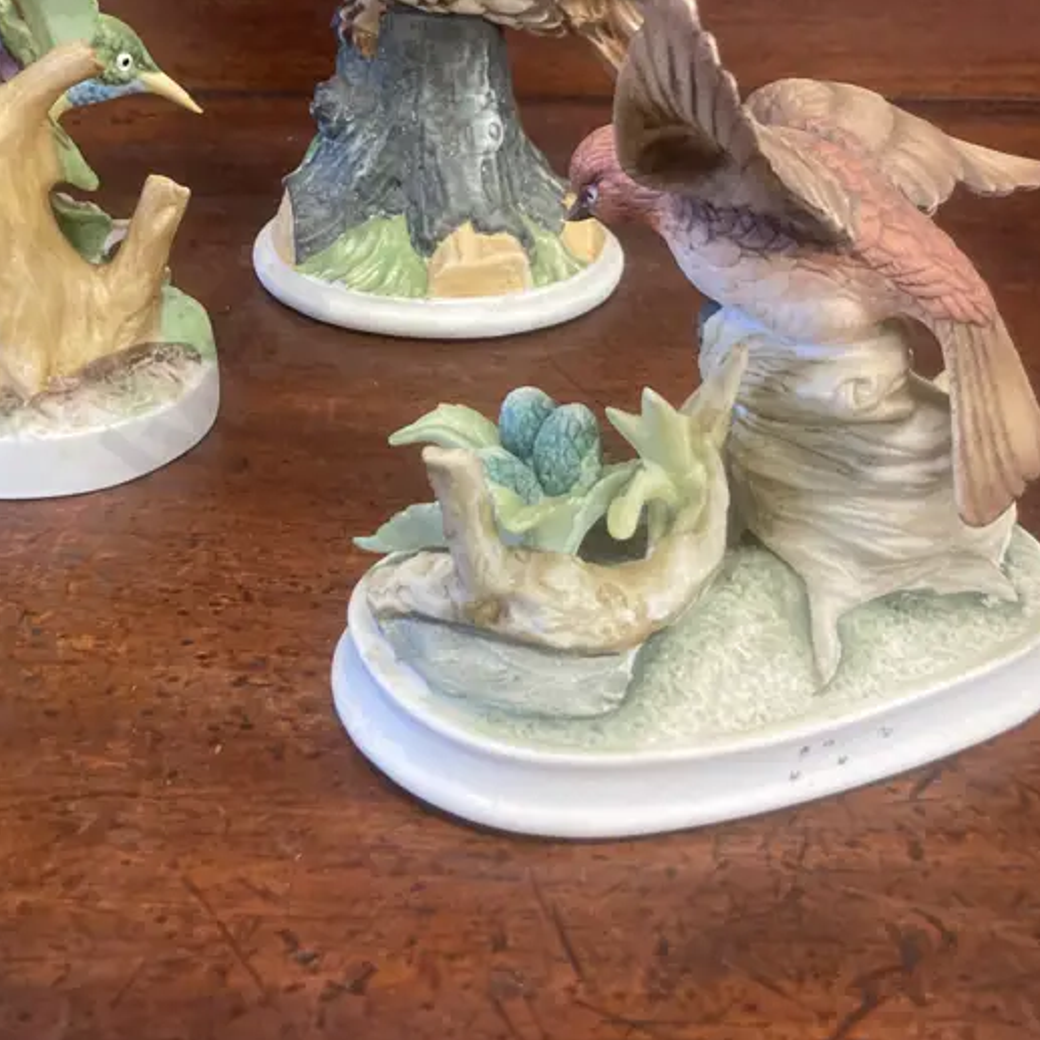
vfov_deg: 33.6
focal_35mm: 49
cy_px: 199
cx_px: 362
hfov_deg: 34.4
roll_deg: +0.7
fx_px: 1666
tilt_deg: -19.3
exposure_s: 1/50
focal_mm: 3.99
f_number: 1.8
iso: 250
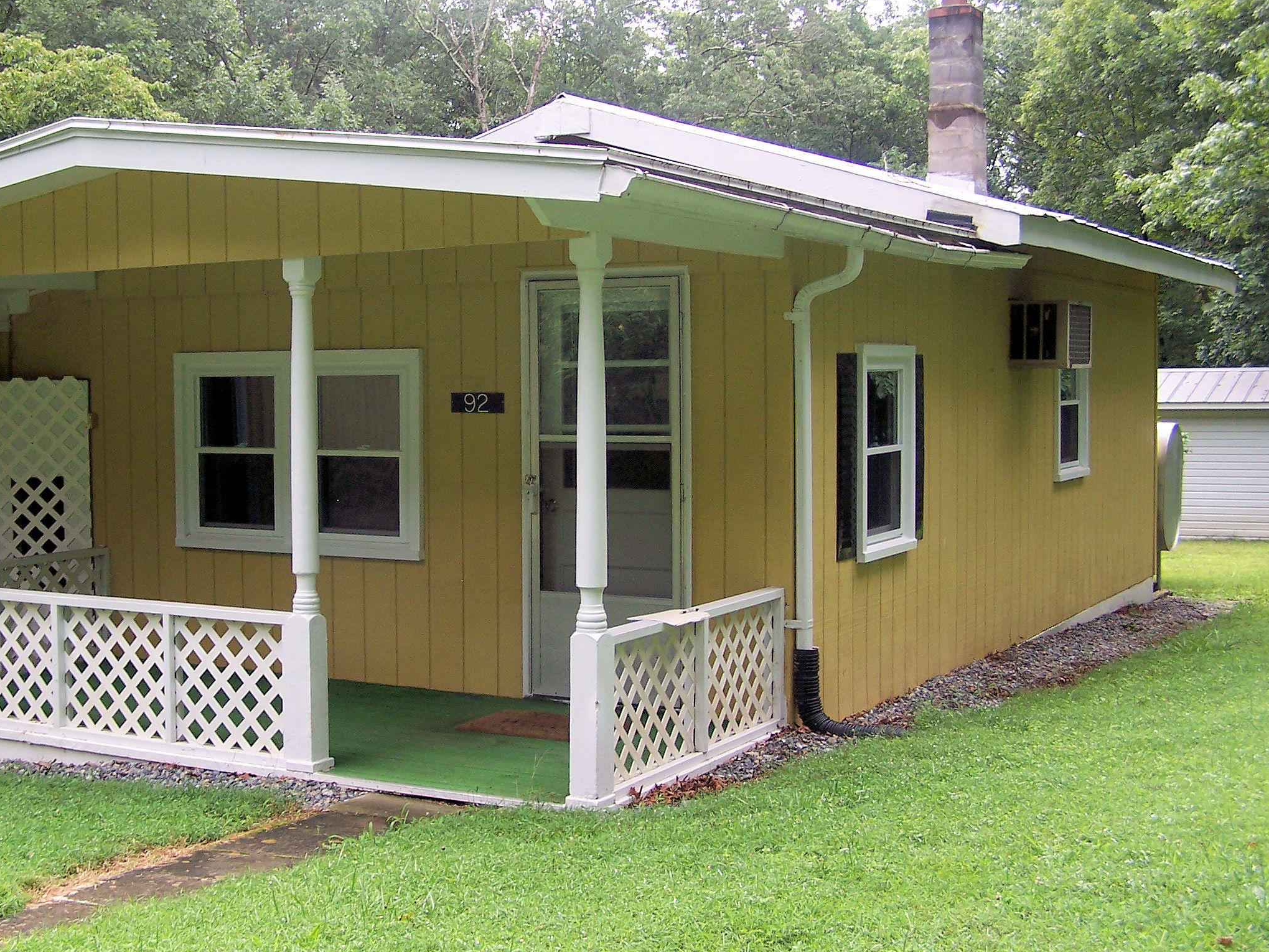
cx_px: 490
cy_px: 438
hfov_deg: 39.4
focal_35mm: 48
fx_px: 1760
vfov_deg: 30.3
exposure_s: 1/200
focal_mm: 6.3
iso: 80
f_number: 2.8
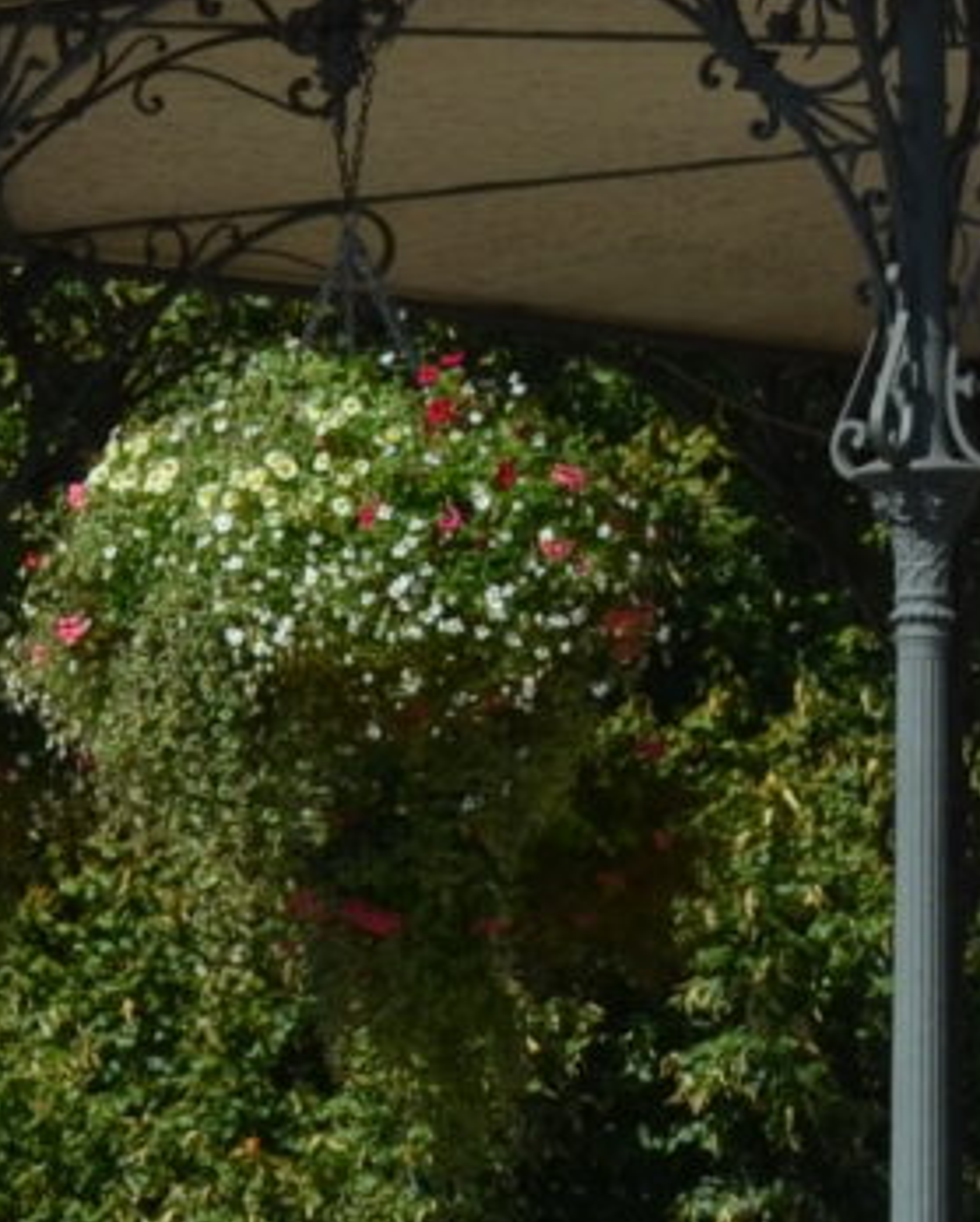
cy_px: 773
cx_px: 1496
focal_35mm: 361
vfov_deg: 5.3
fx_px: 13087
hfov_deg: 4.3
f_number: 9
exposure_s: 1/320
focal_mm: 35
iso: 100
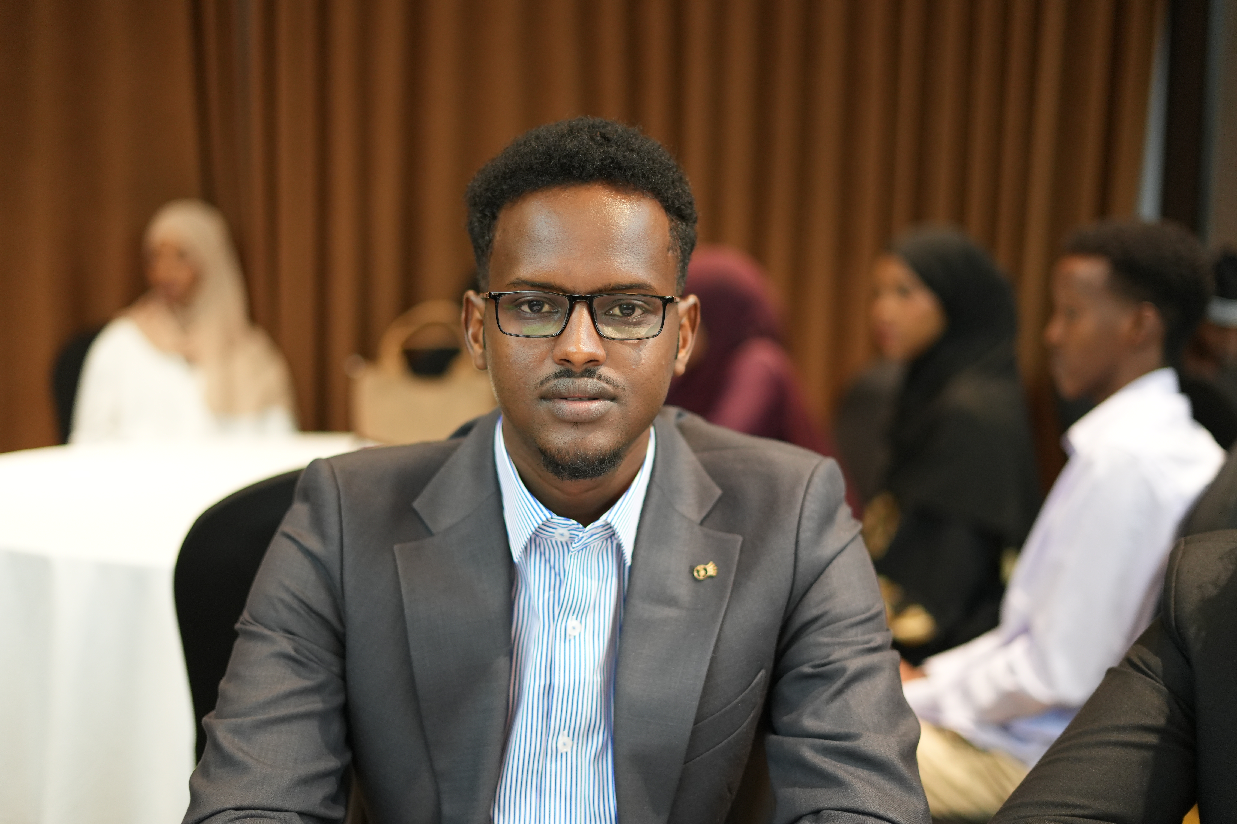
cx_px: 618
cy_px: 412
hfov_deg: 39.6
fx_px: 1718
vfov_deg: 27.0
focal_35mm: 50
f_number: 1.8
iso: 1600
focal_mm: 50
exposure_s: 1/125
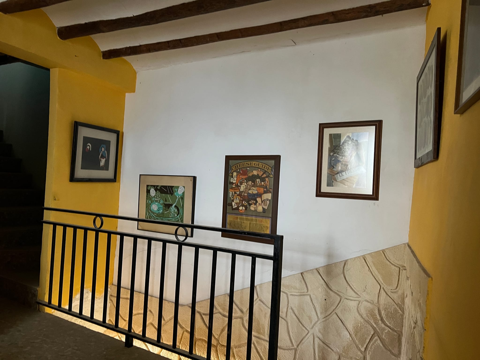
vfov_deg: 53.1
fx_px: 361
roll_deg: -2.6
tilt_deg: +0.2
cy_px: 180
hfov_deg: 67.3
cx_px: 240
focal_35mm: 26
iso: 500
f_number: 1.5
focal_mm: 5.7
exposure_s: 1/33
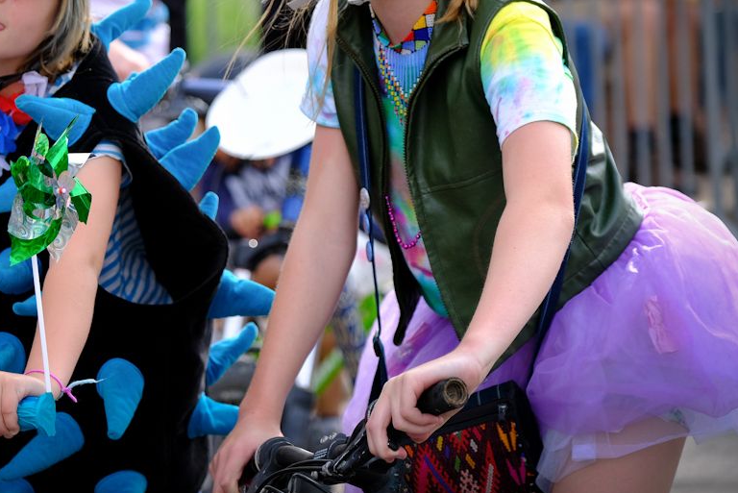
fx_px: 4041
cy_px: 138
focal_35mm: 197
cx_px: 179
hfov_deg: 10.4
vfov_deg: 7.0
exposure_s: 1/1250
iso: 500
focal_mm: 83.8
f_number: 2.8
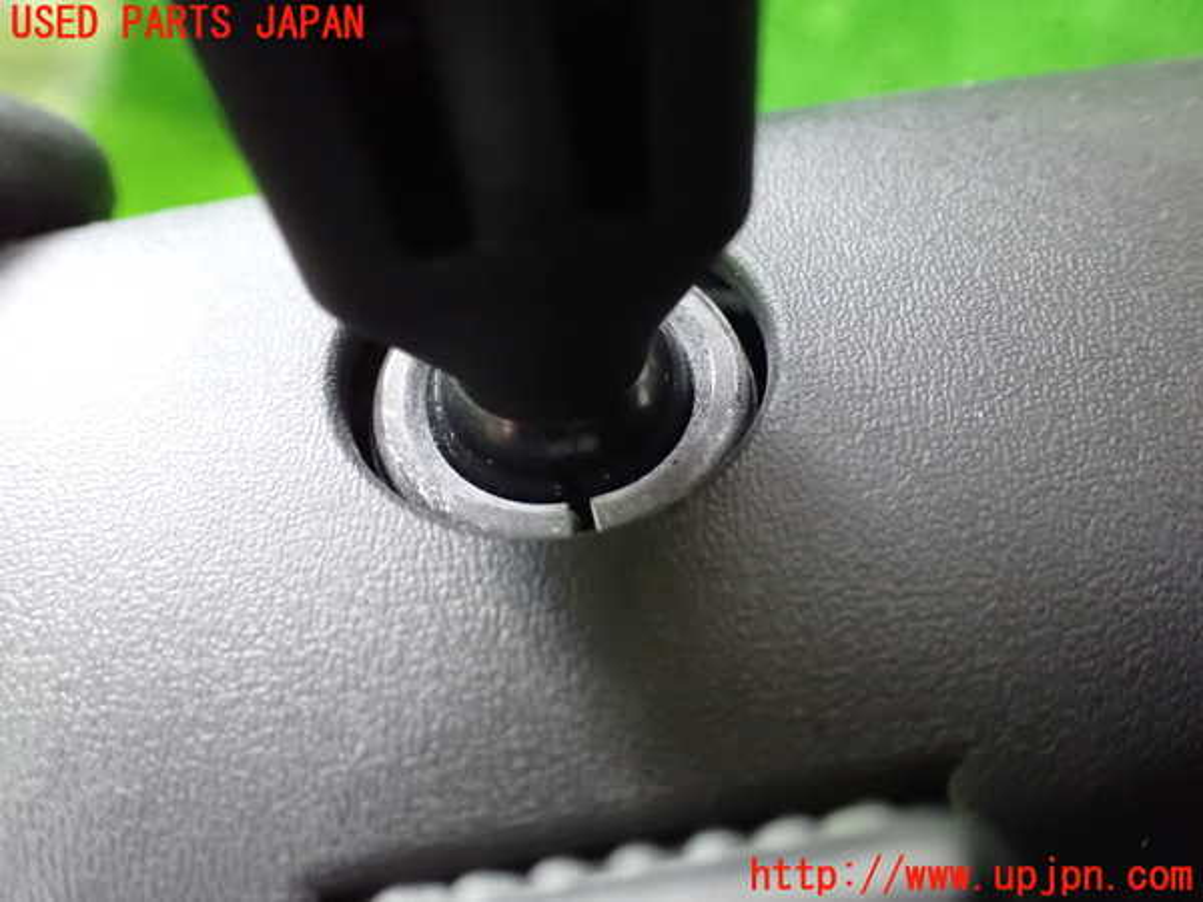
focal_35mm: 30
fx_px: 1043
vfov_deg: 46.8
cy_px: 451
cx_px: 602
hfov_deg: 60.0
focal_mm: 5.4
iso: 1600
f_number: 2.3
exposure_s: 1/30
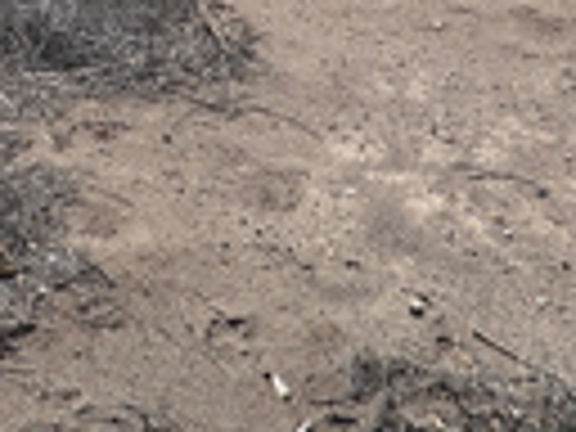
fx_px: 1165
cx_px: -76
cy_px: -450
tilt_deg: -6.3
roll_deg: +1.3
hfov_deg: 25.5
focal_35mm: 70
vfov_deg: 16.0
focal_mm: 2.22
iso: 50
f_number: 2.2
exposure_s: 1/4132
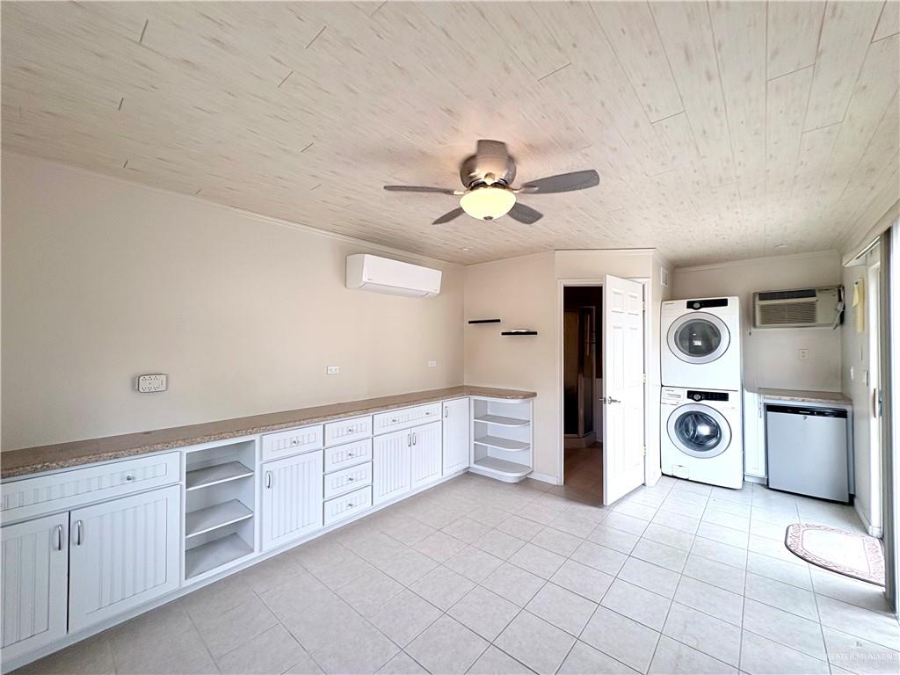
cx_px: 450
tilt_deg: +1.1
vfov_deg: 85.7
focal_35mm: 14
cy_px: 338
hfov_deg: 102.1
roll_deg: +0.1
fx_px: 364
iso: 100
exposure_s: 1/120
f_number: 2.2
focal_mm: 2.22
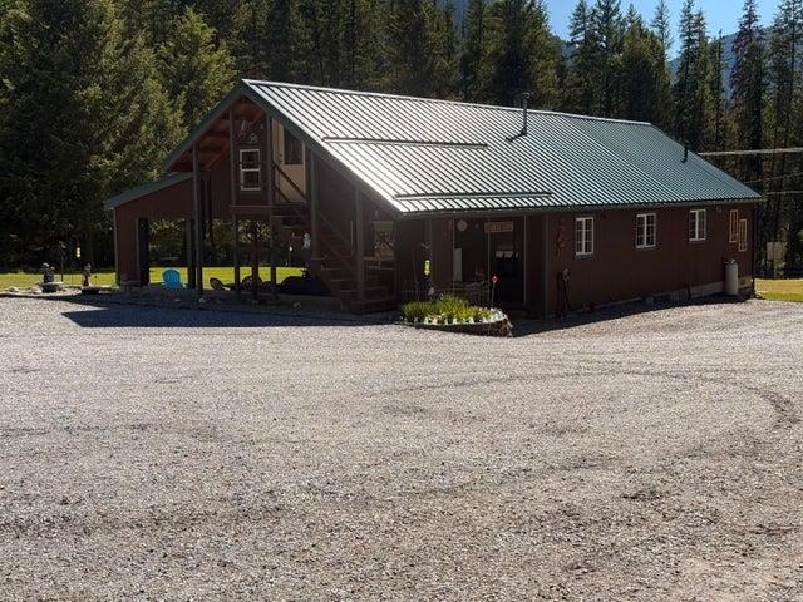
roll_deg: +0.6
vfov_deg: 30.3
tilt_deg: -4.1
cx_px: 402
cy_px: 301
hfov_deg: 39.7
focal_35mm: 48
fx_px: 1113
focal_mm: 6.76
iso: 64
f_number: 1.78
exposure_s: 1/4329
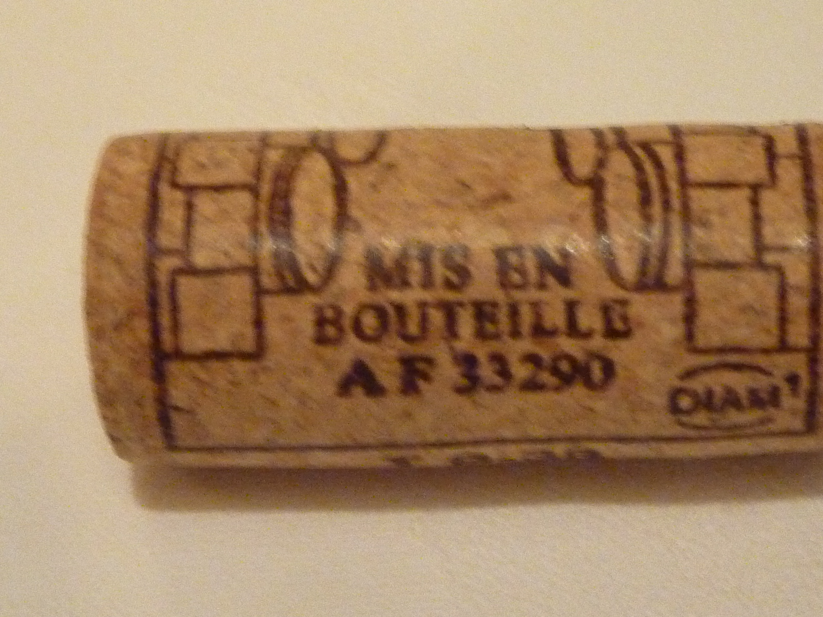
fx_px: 2211
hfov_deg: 21.1
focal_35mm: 93
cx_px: 412
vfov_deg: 15.9
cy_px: 308
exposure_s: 1/13
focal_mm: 8.5
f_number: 3.8
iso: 800
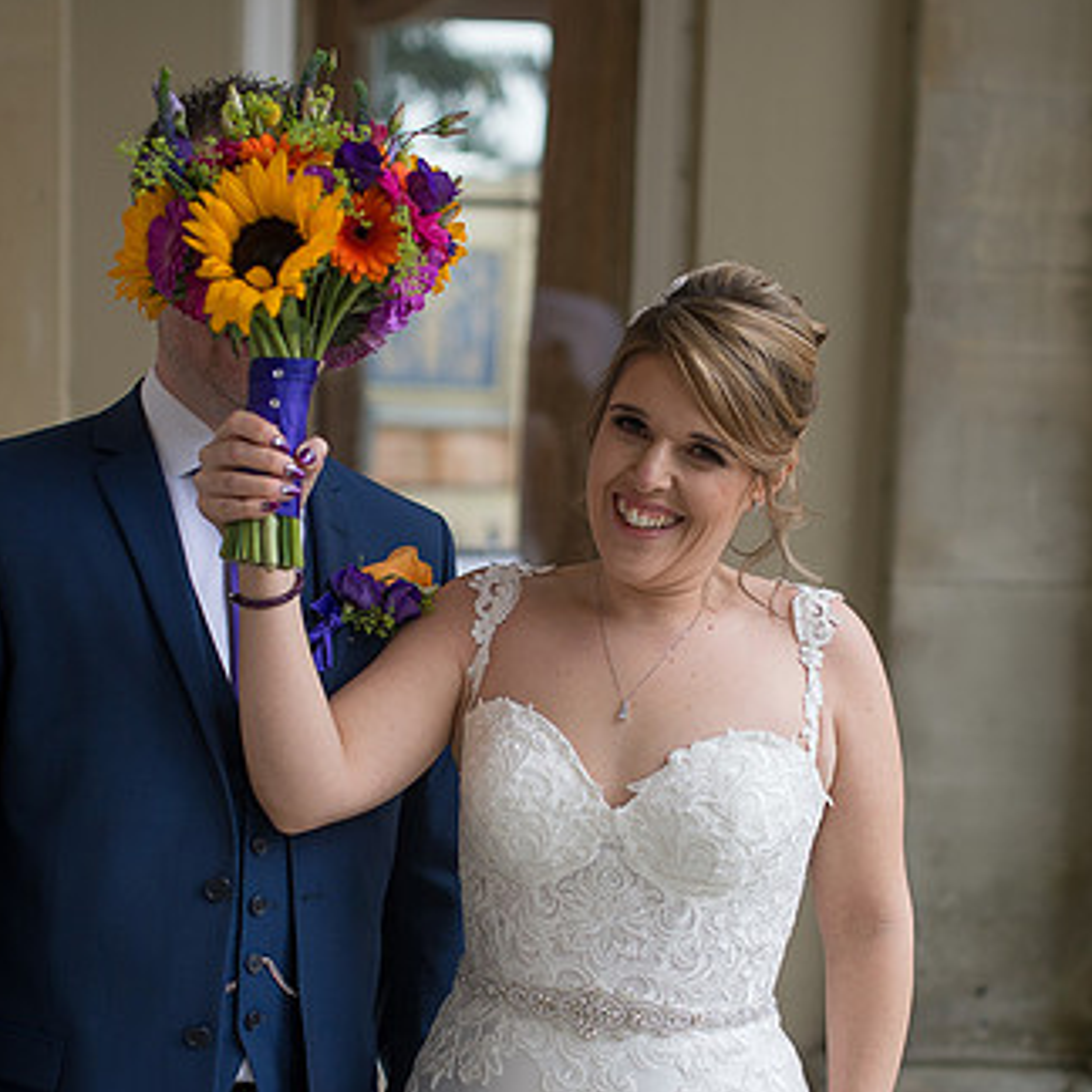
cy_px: 664
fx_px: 2320
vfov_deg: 26.4
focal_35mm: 65
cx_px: 550
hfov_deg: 26.5
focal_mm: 35
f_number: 2
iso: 125
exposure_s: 1/200
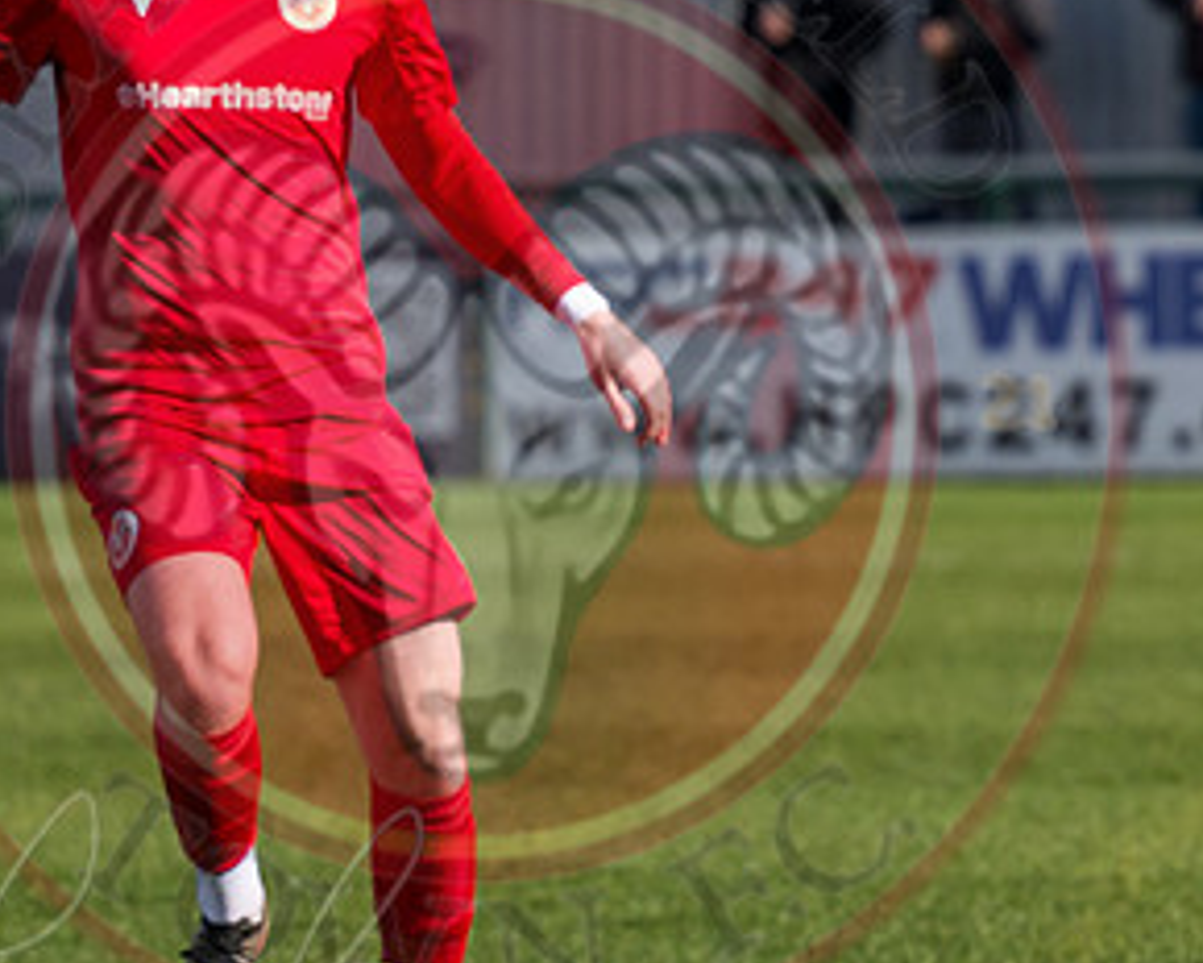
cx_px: 442
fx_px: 22929
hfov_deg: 3.0
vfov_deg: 2.4
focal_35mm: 644
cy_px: 587
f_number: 4
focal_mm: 135
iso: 100
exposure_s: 1/2000
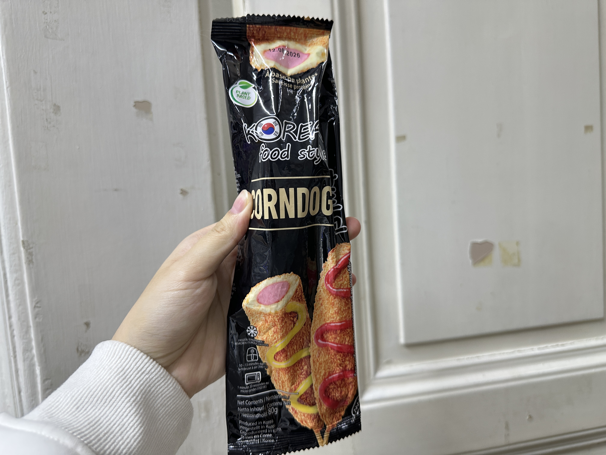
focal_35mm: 24
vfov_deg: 56.8
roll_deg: +3.5
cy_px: 228
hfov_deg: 71.6
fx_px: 420
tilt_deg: -5.3
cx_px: 303
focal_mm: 6.86
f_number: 1.78
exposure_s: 1/50
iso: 160
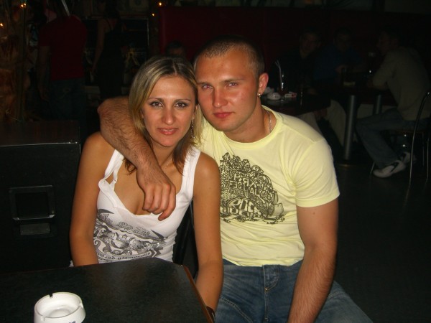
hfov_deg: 49.0
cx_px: 216
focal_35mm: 38
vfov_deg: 37.7
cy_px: 162
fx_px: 473
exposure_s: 1/60
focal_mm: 7.9
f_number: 2.8
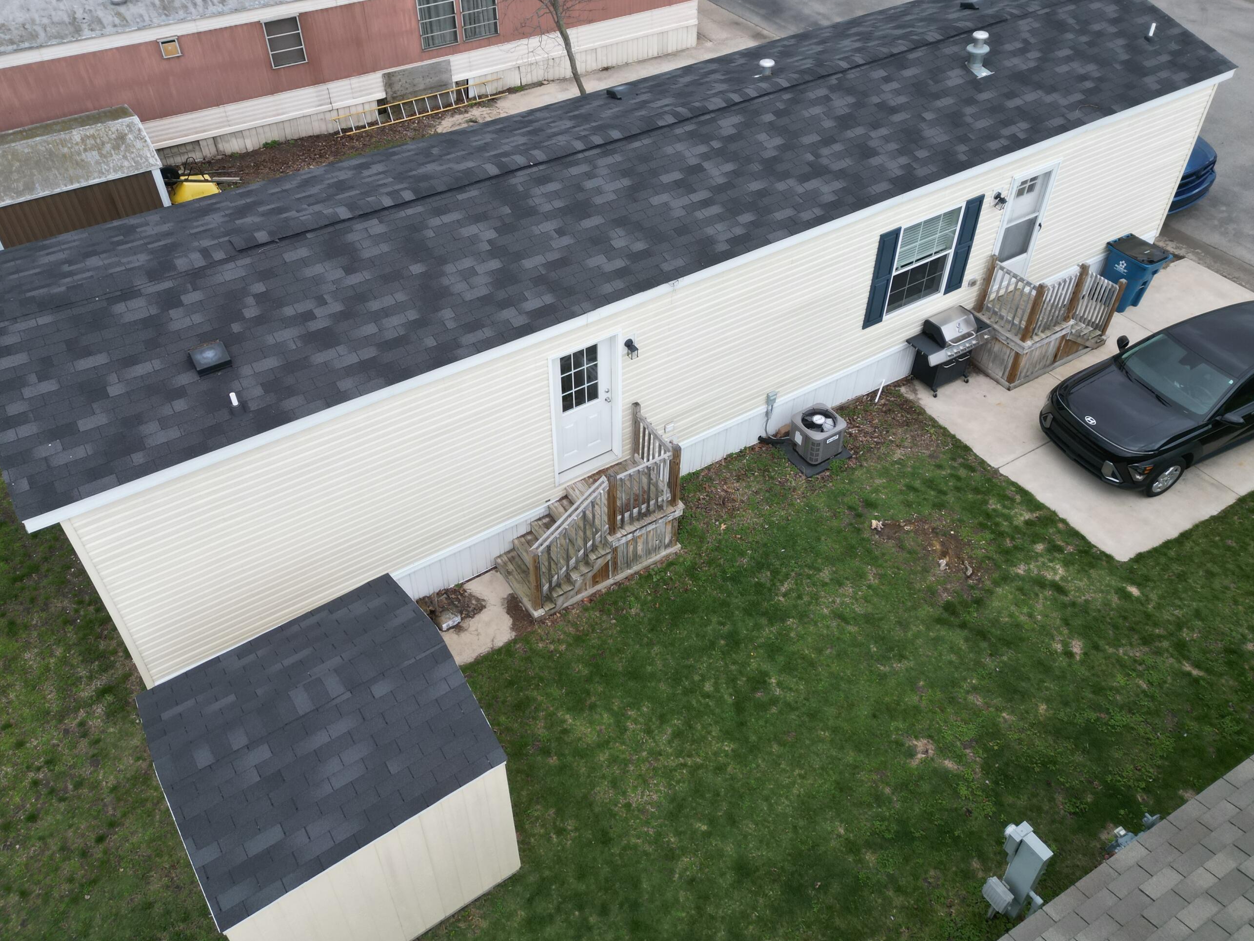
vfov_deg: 49.6
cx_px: 607
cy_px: 400
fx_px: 1014
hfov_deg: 63.4
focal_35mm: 28
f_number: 1.7
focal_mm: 6.72
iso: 200
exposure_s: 1/640
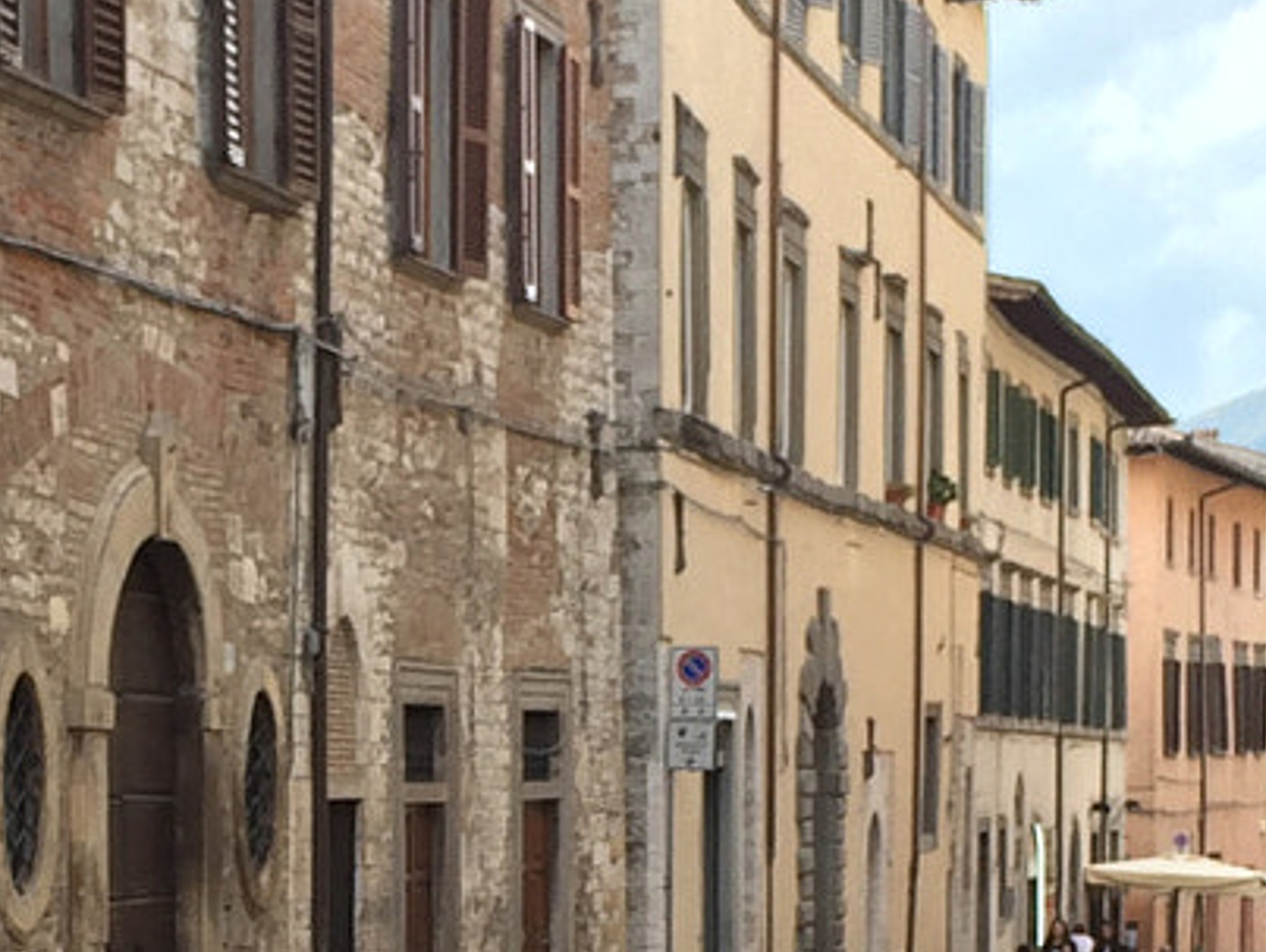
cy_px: 1068
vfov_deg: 12.7
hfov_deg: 16.9
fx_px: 4210
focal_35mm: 115
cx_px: 123
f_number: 2.2
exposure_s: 1/229
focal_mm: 4.15
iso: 32
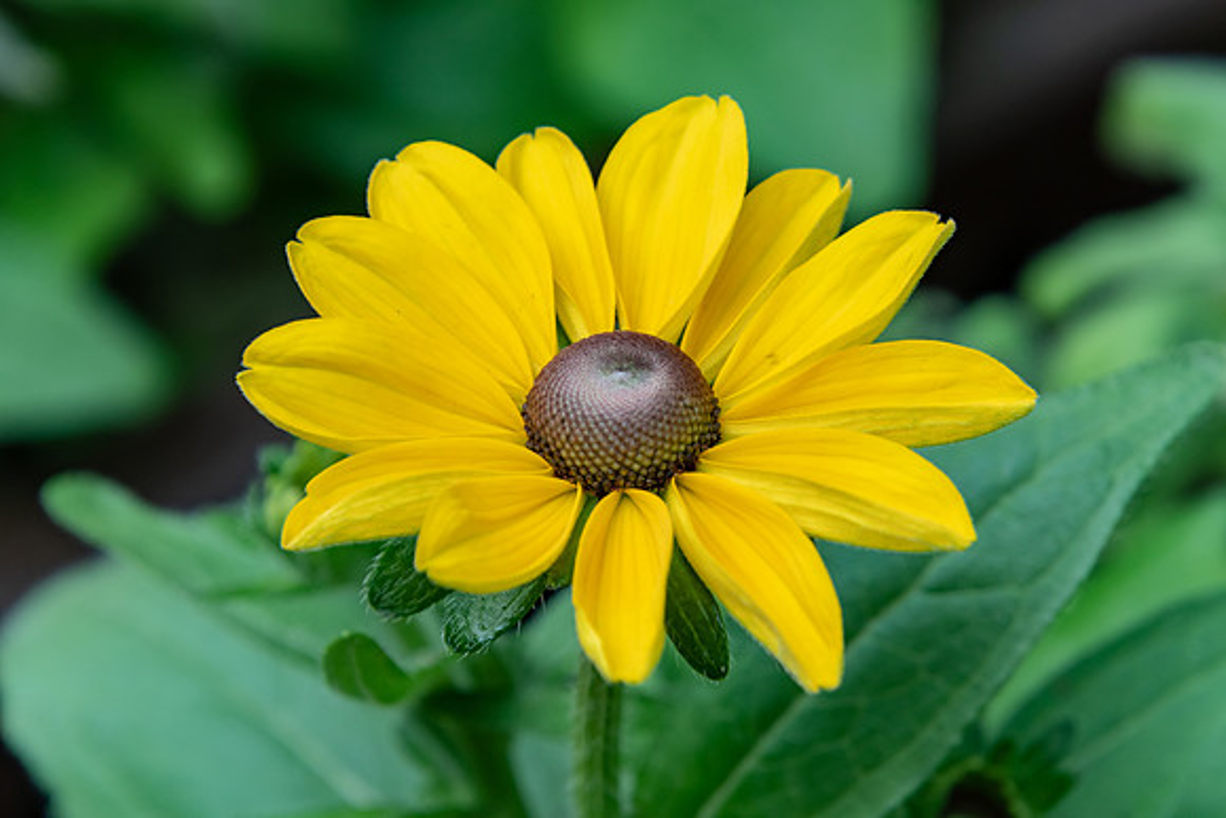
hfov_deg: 6.2
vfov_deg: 4.2
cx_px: 613
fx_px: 11240
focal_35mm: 330
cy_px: 409
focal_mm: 220
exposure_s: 1/250
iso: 400
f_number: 8
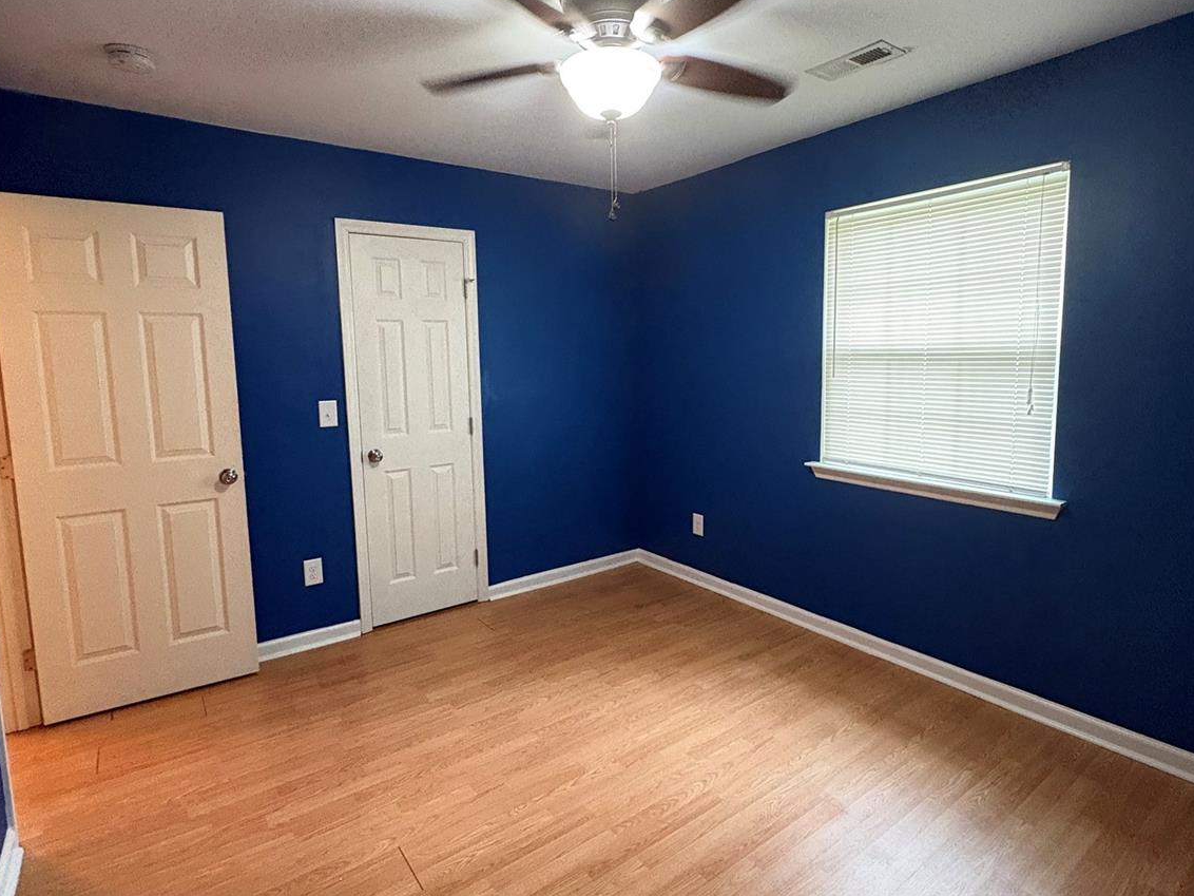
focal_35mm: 19
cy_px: 424
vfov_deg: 68.6
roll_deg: +0.5
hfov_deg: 84.7
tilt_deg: -5.4
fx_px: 655
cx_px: 596
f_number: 2.2
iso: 800
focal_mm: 2.22
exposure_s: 1/40
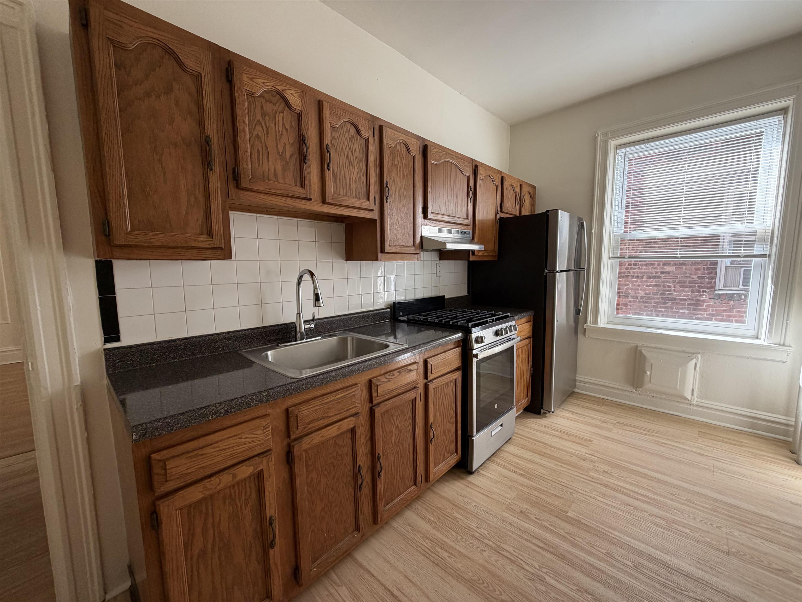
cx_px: 401
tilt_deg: -6.1
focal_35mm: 14
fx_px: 324
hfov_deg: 102.1
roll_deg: +0.9
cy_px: 301
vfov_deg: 85.7
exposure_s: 1/121
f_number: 2.2
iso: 125
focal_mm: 2.22
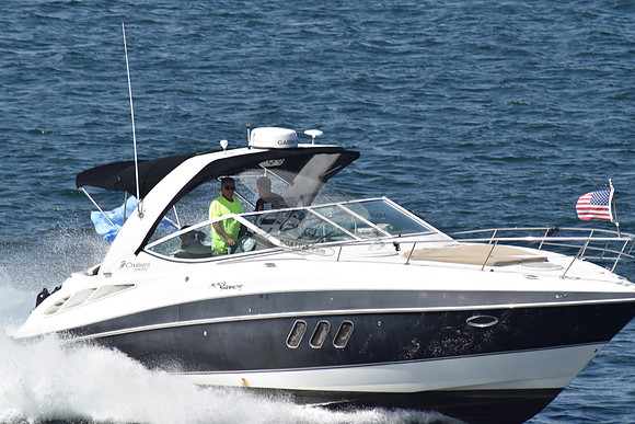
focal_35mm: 450
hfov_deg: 4.6
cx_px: 318
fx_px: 7939
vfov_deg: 3.1
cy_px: 212
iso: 400
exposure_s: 1/1000
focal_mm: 300
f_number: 13
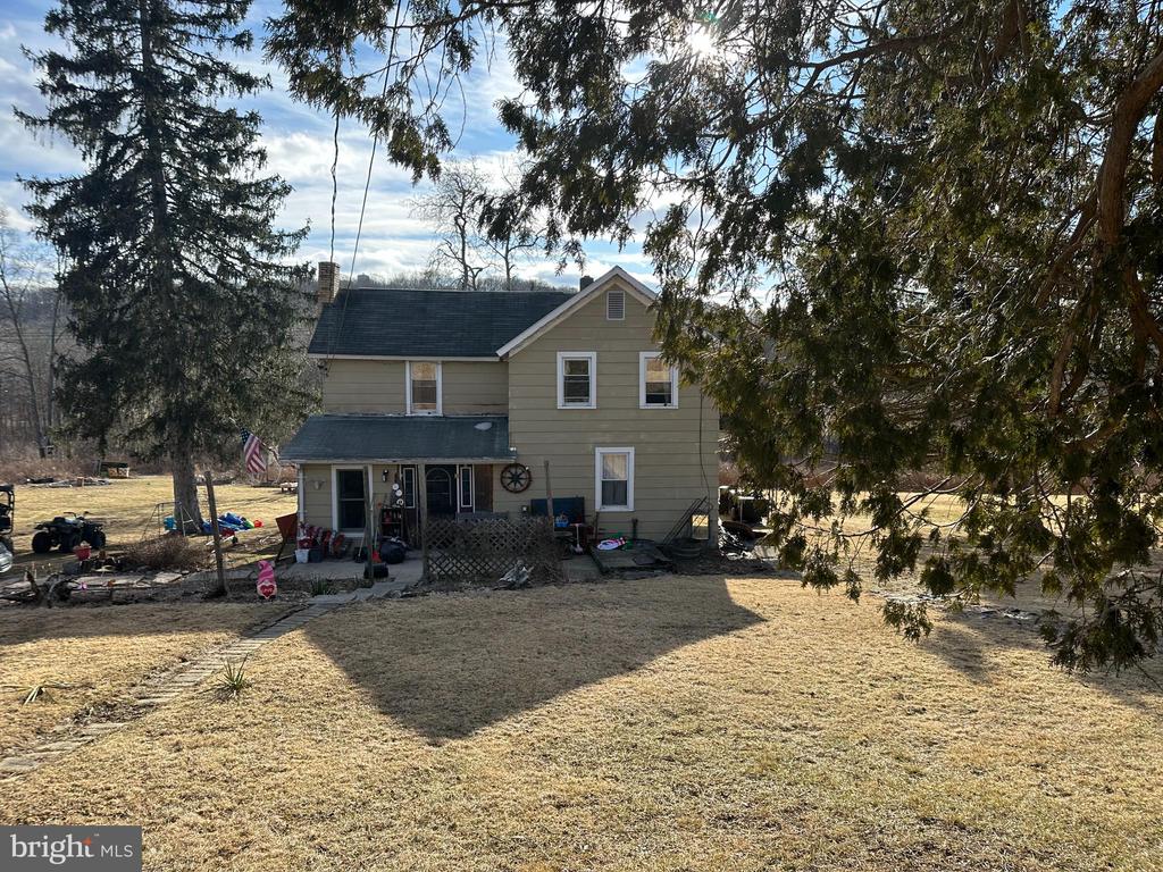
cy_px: 436
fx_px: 806
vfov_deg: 56.8
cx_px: 582
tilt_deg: -4.9
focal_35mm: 24
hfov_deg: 71.6
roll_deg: -0.3
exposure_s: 1/2155
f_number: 1.78
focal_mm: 6.86
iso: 80
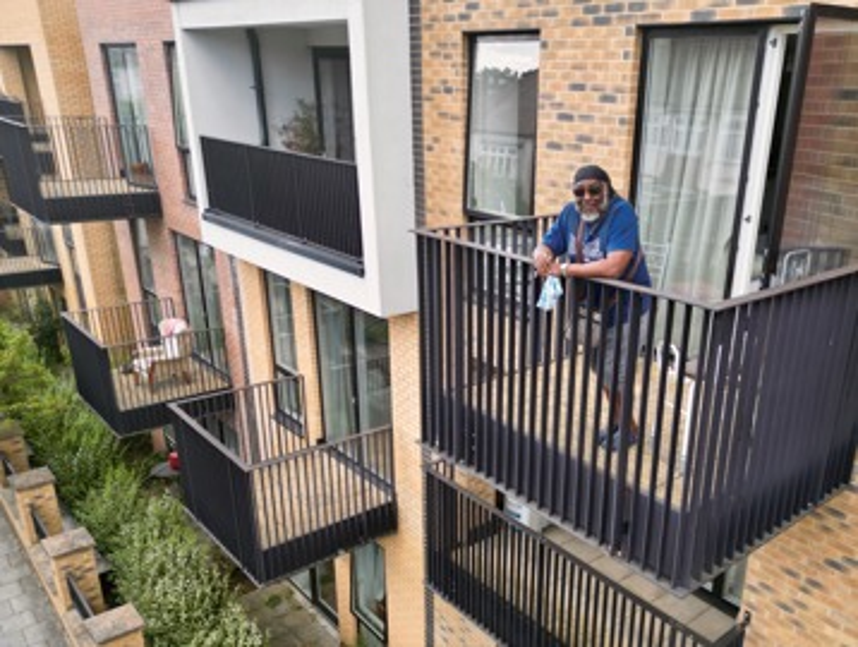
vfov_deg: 57.0
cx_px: 429
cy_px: 324
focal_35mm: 24
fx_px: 596
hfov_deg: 71.5
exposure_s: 1/500
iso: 130
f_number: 1.7
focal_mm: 6.72
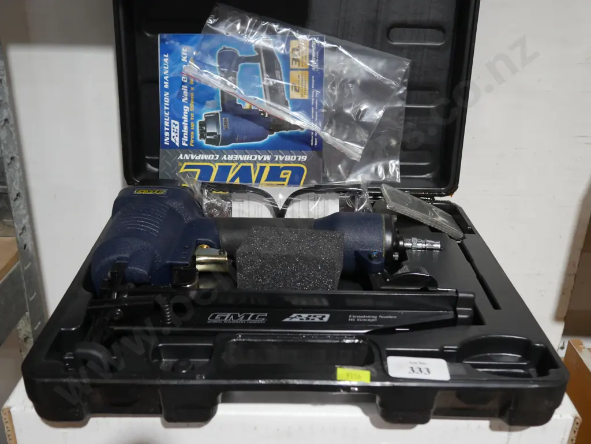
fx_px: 649
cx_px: 296
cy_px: 222
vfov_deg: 37.8
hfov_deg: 49.0
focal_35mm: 38
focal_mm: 19
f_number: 4.1
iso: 1000
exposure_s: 1/60
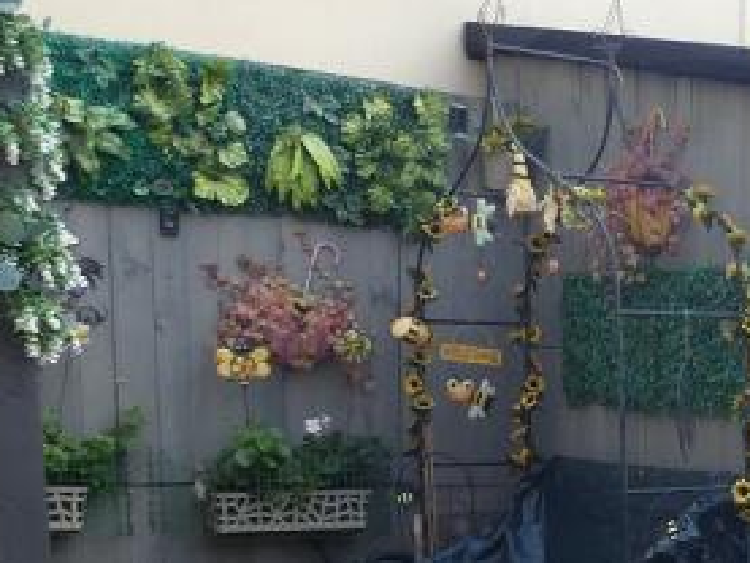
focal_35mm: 74
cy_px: 752
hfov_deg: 23.5
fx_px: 1604
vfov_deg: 18.4
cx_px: 953
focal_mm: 3.6
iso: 80
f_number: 2.8
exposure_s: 1/200
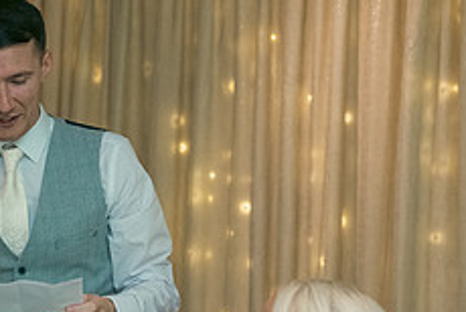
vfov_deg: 11.3
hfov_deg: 16.7
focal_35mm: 121
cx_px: 77
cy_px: 258
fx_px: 1568
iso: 800
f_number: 3.5
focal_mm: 48
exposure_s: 1/160
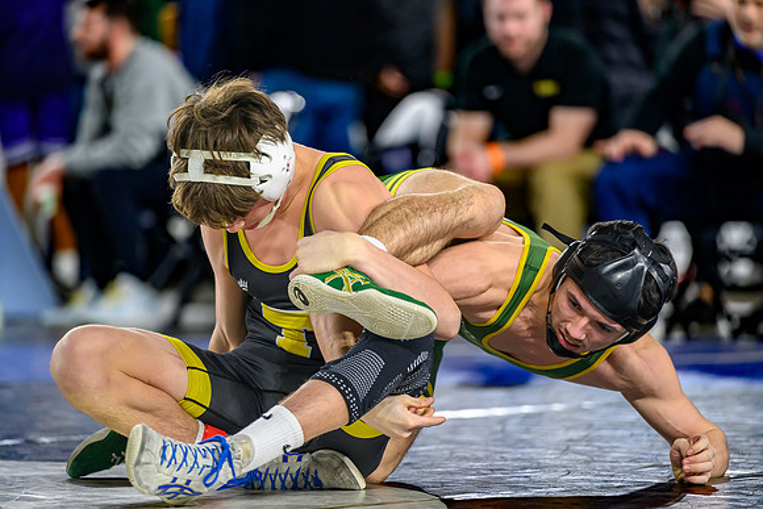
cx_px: 370
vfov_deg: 5.9
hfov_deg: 8.9
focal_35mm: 232
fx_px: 4917
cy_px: 217
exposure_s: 1/800
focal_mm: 200
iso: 2500
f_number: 2.8
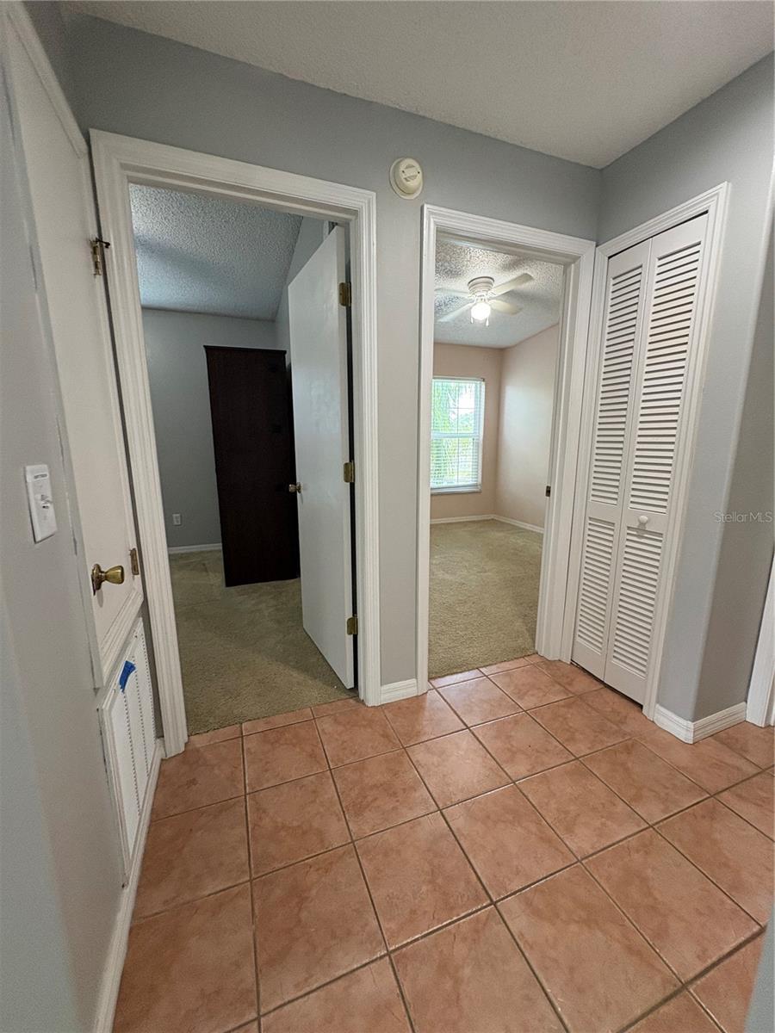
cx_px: 388
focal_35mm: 14
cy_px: 516
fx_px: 418
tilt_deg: -9.2
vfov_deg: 102.1
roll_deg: -1.3
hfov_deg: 85.7
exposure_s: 1/60
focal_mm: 2.22
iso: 250
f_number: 2.2
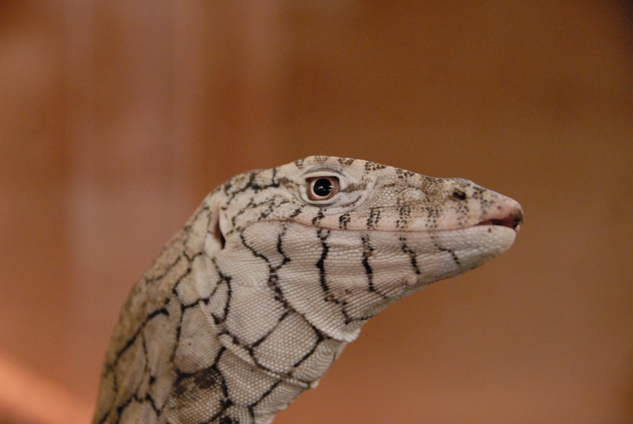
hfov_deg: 16.6
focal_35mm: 123
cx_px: 316
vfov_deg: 11.2
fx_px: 2165
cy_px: 212
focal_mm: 82
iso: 1600
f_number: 5
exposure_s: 1/40
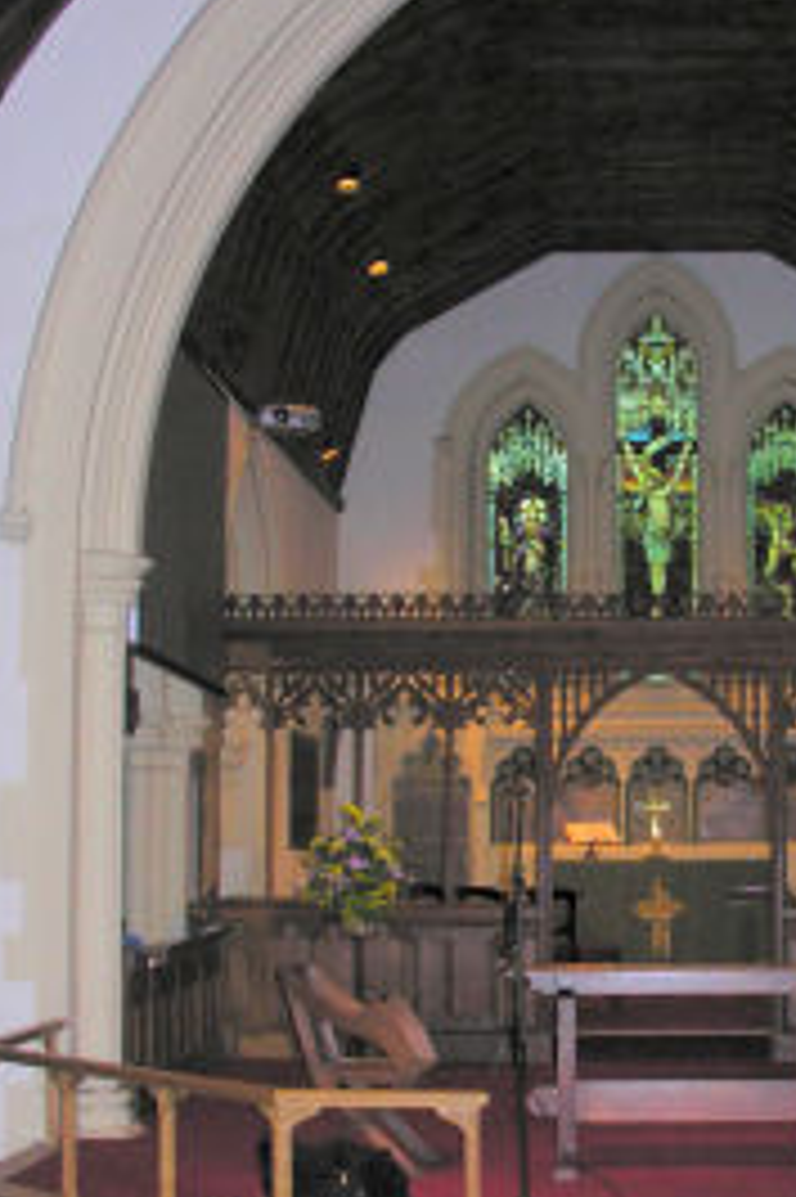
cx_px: 623
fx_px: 2092
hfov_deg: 21.3
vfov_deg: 31.9
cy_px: 648
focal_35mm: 63
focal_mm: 8.9
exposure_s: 1/60.1
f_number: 2.8
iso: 200
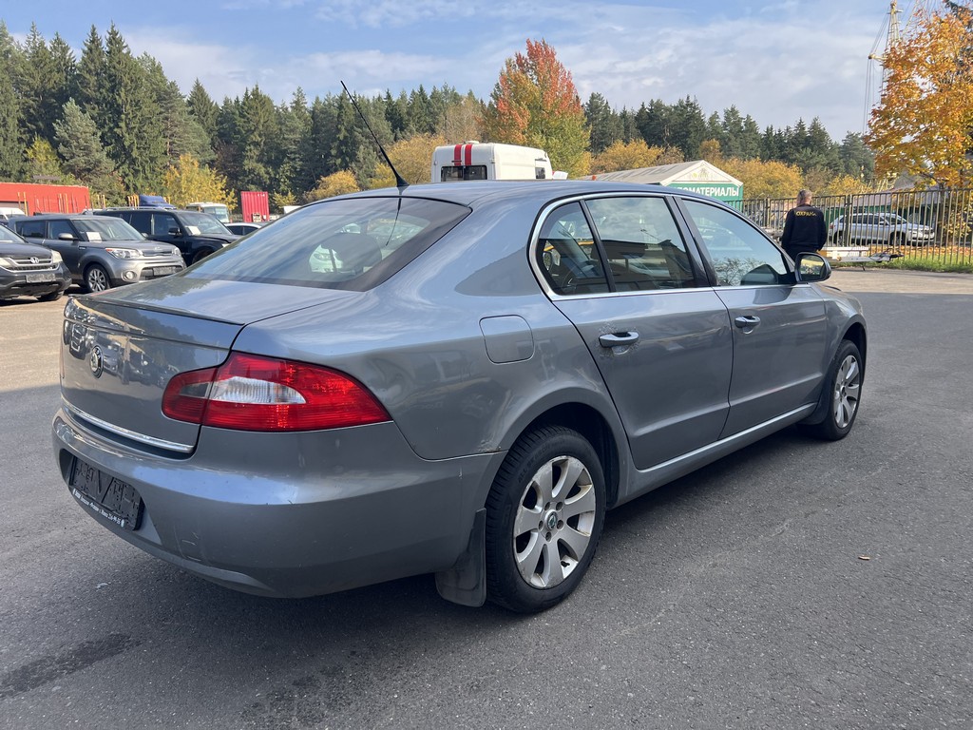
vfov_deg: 53.1
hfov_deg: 67.3
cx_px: 486
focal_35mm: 26
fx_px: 731
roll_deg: +1.6
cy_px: 365
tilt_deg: -8.0
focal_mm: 5.7
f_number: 1.5
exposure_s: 1/1238
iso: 50
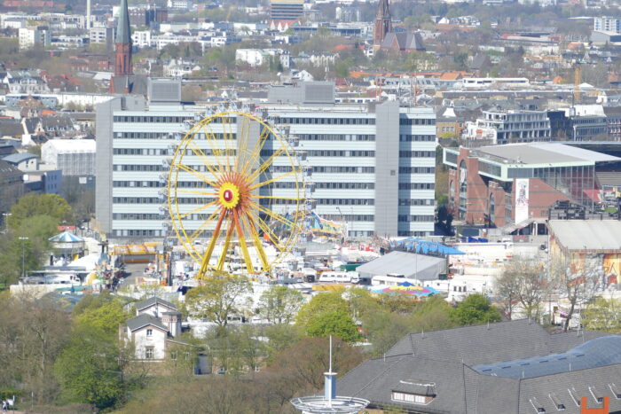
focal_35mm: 186
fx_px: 3209
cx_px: 310
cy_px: 207
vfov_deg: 7.4
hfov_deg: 11.1
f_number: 4
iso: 125
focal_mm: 67.72
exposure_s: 1/2000
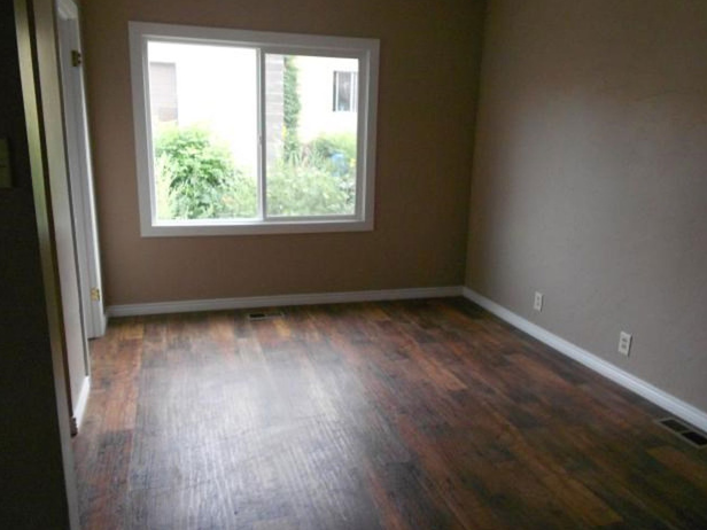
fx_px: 551
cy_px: 268
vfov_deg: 51.4
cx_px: 344
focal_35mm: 27
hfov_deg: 65.3
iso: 400
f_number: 3.2
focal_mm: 4.6
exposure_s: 1/80
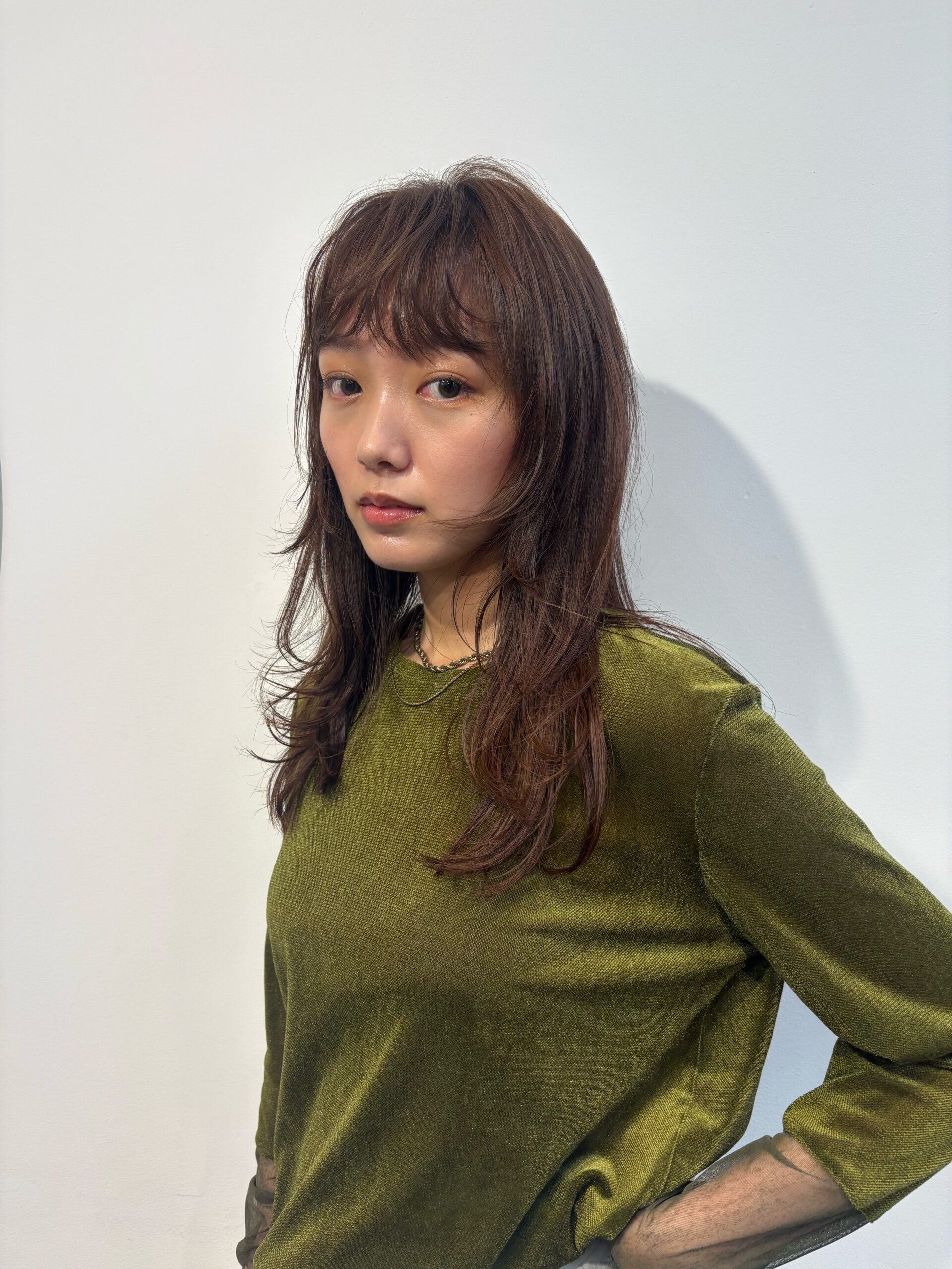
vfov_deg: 67.3
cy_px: 634
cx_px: 476
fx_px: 953
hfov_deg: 53.1
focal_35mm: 26
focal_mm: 5.96
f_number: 1.6
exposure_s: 1/100
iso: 40
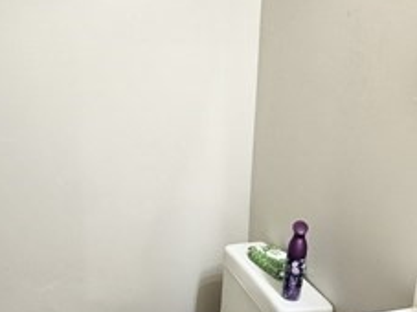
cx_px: 208
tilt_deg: -14.4
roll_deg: -1.8
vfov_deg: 38.5
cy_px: 187
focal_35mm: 37
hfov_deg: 50.2
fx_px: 445
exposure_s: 1/60
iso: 200
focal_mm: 2.22
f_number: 2.2
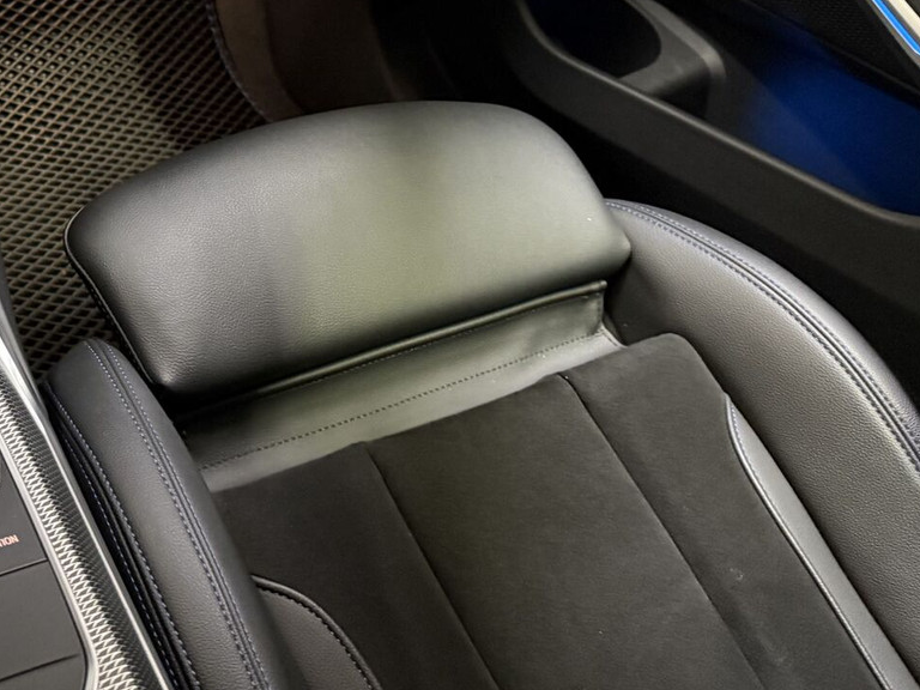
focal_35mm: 50
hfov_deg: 35.2
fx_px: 1329
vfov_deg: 27.4
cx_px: 34
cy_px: -10
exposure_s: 1/41
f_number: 1.78
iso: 800
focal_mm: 6.76
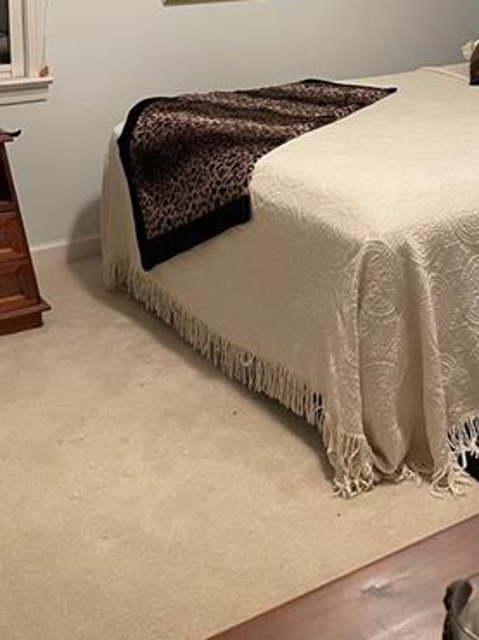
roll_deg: +0.0
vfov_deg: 33.4
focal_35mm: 54
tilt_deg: -7.6
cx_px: 360
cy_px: 43
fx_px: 997
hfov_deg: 26.7
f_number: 1.6
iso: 500
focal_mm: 4.2
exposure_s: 1/60
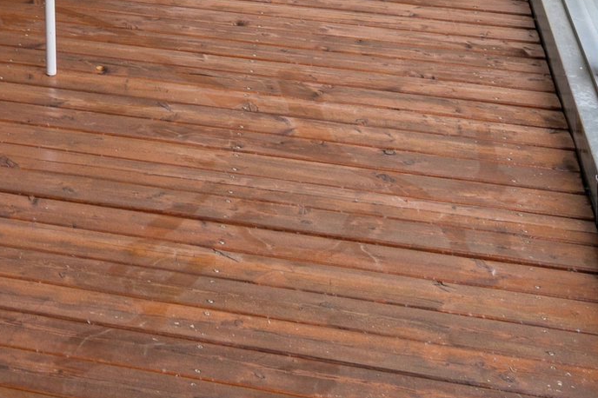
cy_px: -361
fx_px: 1630
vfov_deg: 12.5
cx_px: -247
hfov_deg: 18.8
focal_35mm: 98
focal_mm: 22.5
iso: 140
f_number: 6.3
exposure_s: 1/125
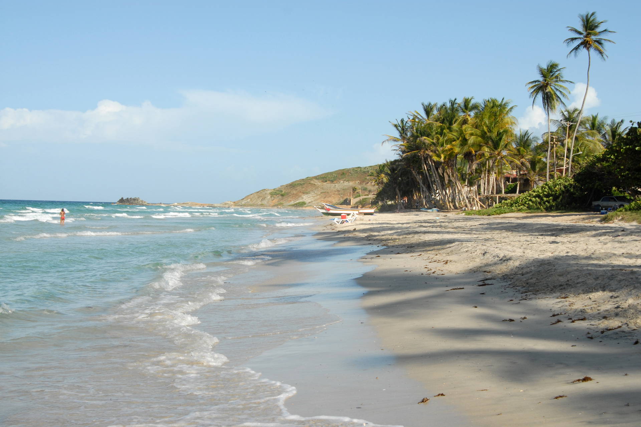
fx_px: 908
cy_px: 214
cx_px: 320
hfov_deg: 38.9
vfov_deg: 26.5
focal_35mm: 51
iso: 200
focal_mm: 34
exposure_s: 1/350
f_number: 10
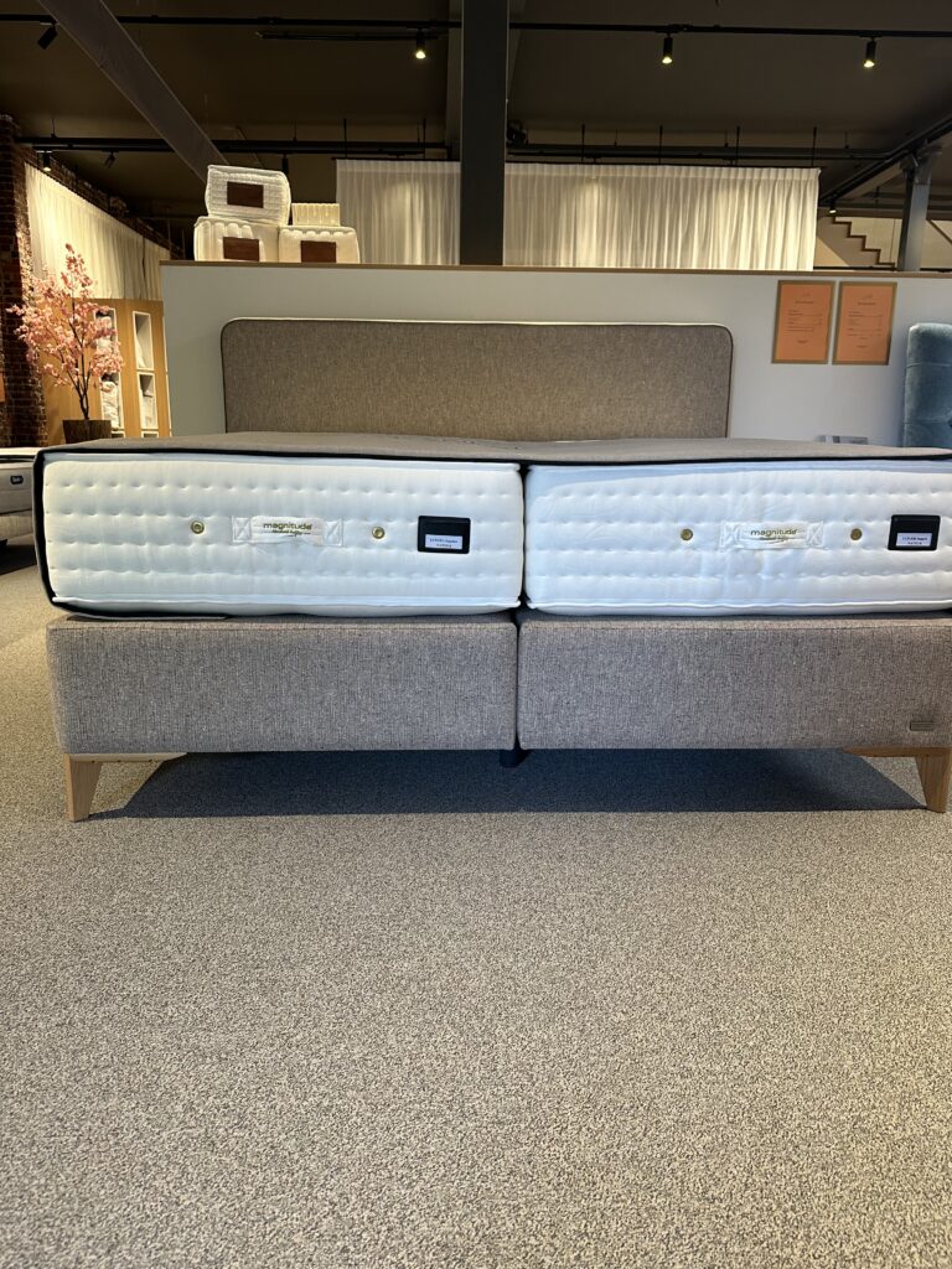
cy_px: 634
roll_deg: -0.3
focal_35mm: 24
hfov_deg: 56.8
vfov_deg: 71.6
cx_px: 476
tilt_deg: -13.5
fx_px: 880
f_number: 1.78
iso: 200
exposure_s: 1/100
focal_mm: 6.86
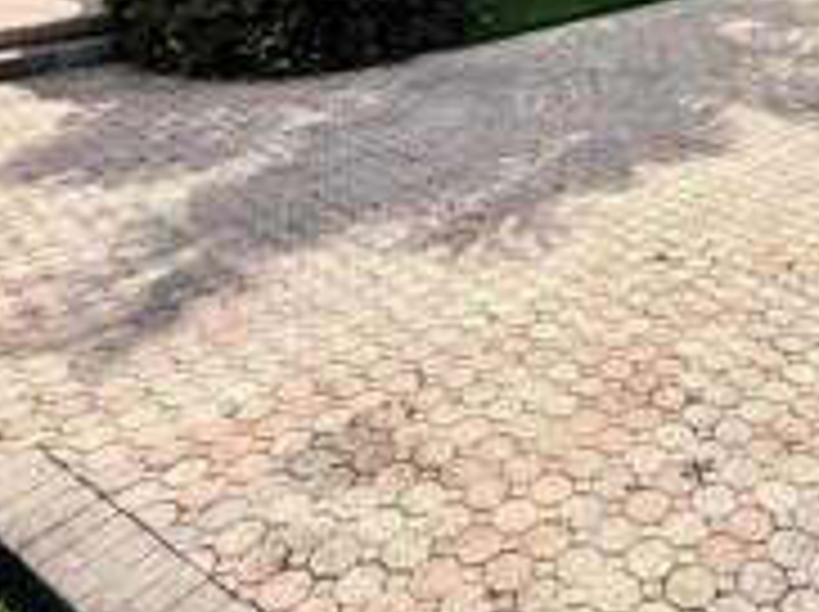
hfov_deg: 46.9
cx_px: 680
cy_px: -140
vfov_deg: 31.6
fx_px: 874
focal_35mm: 37
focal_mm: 2.22
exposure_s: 1/2611
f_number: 2.2
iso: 50
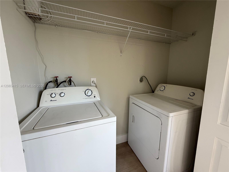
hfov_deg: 102.1
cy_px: 86
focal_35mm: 14
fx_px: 93
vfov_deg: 85.7
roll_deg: -0.3
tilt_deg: -8.0
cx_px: 114
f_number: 2.2
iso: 100
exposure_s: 1/99
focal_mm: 2.22
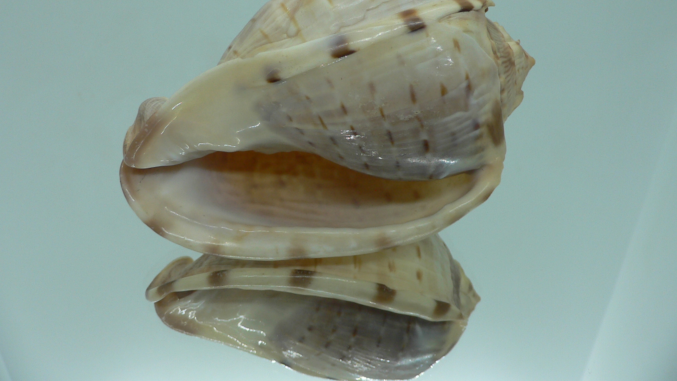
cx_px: 337
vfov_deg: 30.3
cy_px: 139
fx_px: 700
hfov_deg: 51.6
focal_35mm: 39
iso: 80
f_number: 2.8
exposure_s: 1/60
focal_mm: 4.6
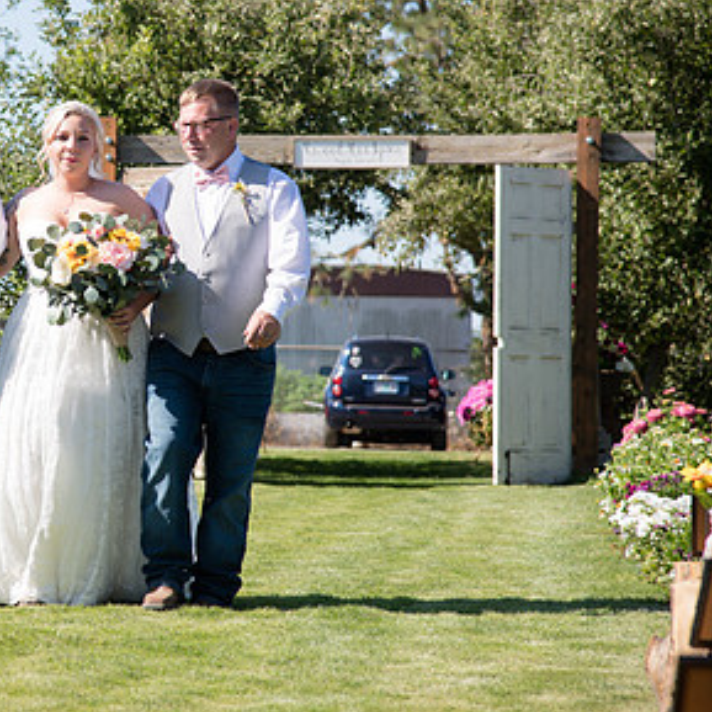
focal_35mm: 191
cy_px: 292
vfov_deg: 9.2
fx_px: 4445
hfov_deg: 9.1
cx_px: 30
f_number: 5.6
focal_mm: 112
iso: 125
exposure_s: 1/320
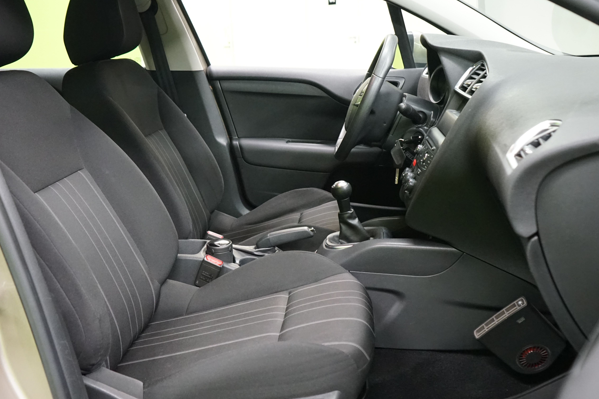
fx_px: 616
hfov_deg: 51.7
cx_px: 257
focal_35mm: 37
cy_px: 242
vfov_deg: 35.8
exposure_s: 1/50
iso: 5000
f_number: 5
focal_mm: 28
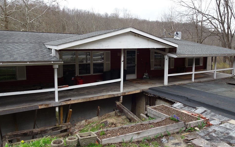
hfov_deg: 68.4
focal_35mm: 27
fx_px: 173
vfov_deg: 46.0
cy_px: 70
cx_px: 123
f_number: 3.5
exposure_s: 1/100
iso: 80
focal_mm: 4.1
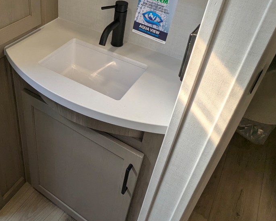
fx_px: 261
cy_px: 61
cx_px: 74
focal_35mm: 32
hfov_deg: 53.5
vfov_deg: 44.6
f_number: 2.2
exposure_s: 1/264
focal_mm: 2.35
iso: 42
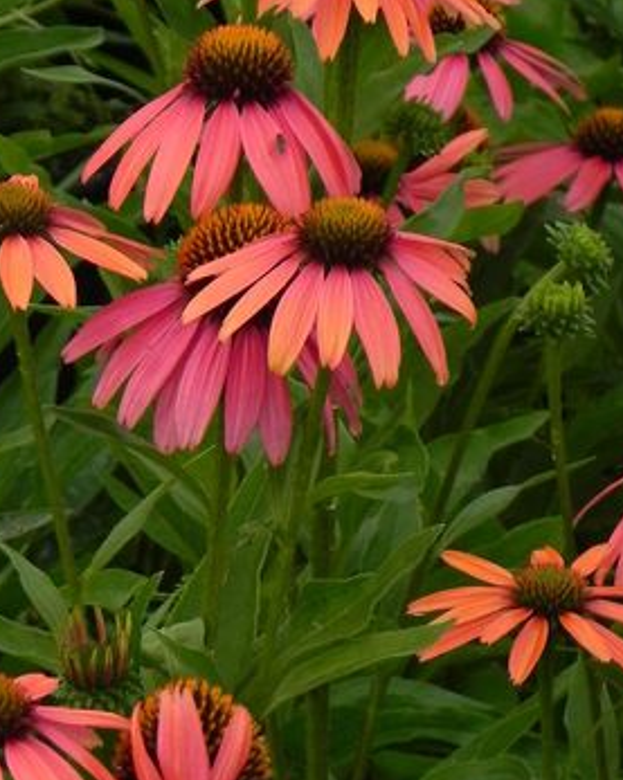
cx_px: 29
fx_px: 8424
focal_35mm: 365
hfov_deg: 4.2
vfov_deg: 5.3
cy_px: 335
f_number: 5
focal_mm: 28.8
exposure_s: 1/50
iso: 160
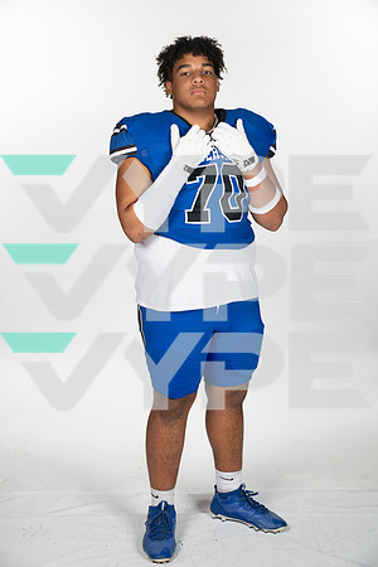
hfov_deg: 23.4
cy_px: 284
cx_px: 189
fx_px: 913
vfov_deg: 34.5
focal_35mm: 58
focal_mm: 58
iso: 250
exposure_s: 1/400
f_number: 7.1
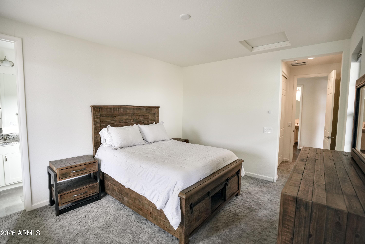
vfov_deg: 73.7
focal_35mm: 16
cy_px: 122
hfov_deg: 96.7
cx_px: 182
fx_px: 162
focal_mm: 16
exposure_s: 1/160
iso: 800
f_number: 4
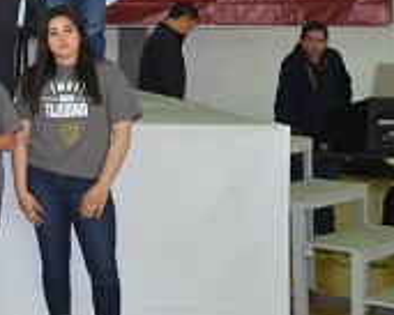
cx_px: -214
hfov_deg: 17.7
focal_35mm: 96
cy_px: -37
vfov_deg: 15.6
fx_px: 1120
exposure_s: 1/60
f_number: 3.5
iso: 800
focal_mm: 18
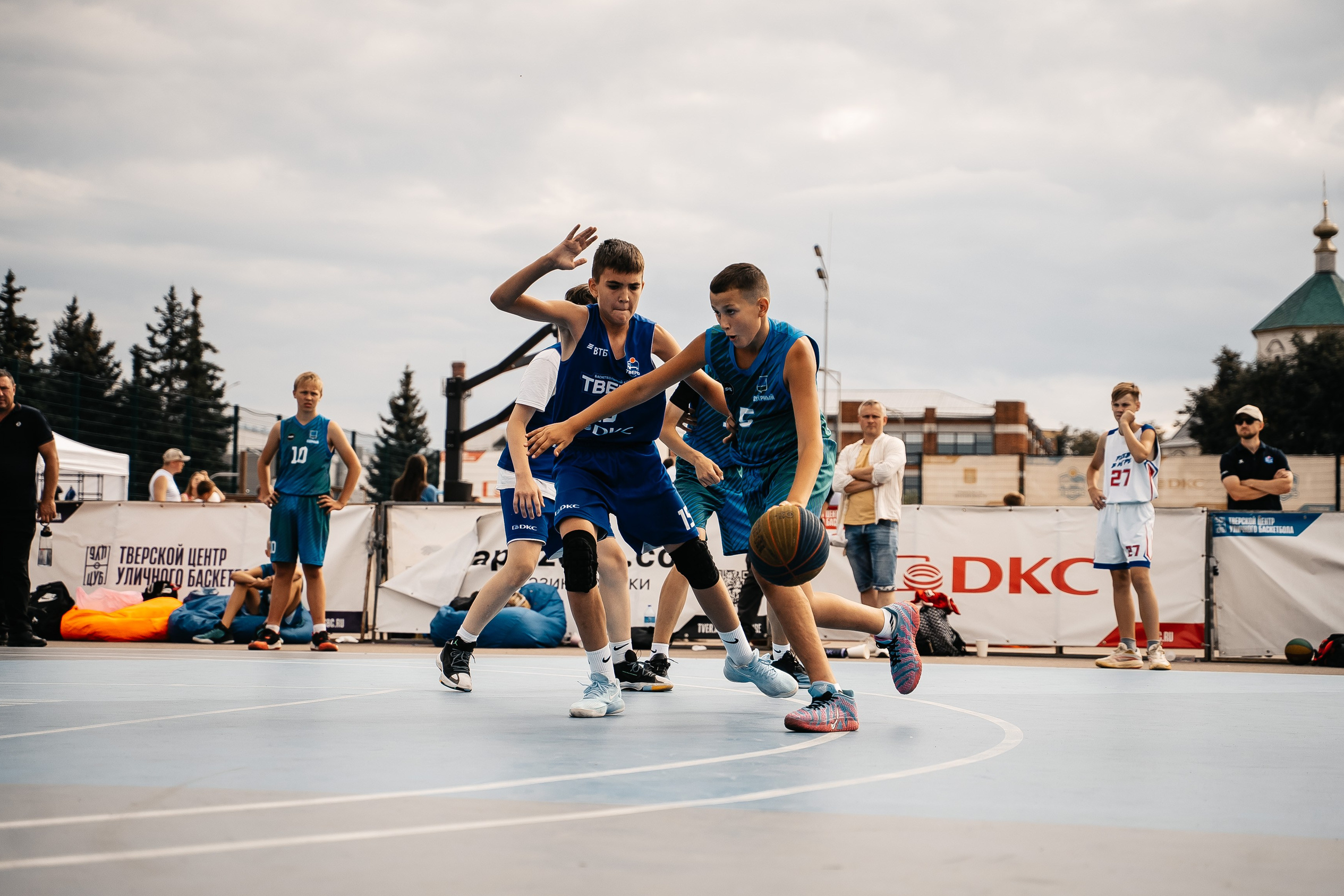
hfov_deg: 30.1
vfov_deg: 20.3
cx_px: 665
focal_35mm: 67
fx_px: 2501
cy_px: 452
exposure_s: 1/3200
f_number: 3.5
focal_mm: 66
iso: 320
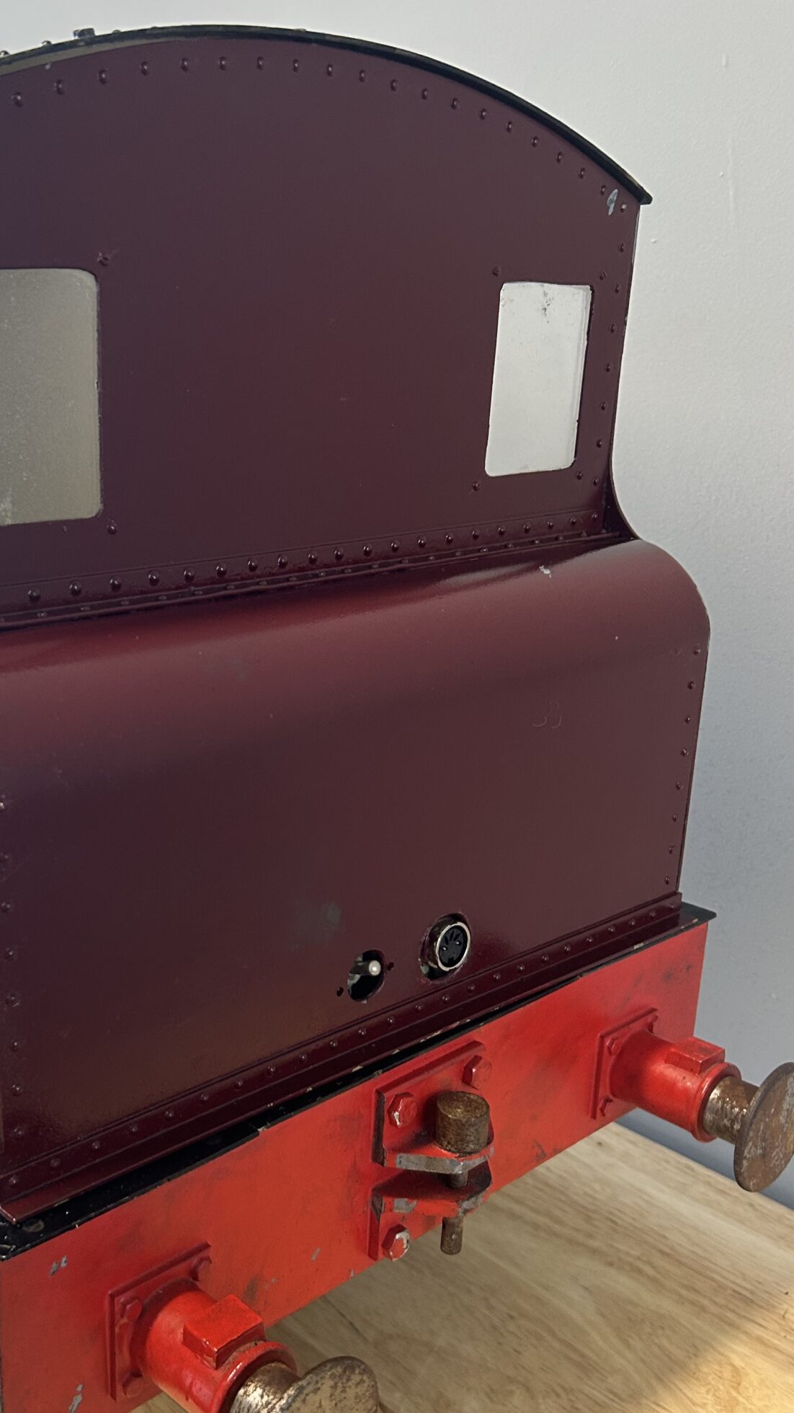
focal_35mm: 37
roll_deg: -0.4
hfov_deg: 31.3
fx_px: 1385
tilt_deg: -20.2
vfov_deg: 53.8
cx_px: 179
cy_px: 802
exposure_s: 1/60
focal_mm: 5.7
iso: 160
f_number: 1.5
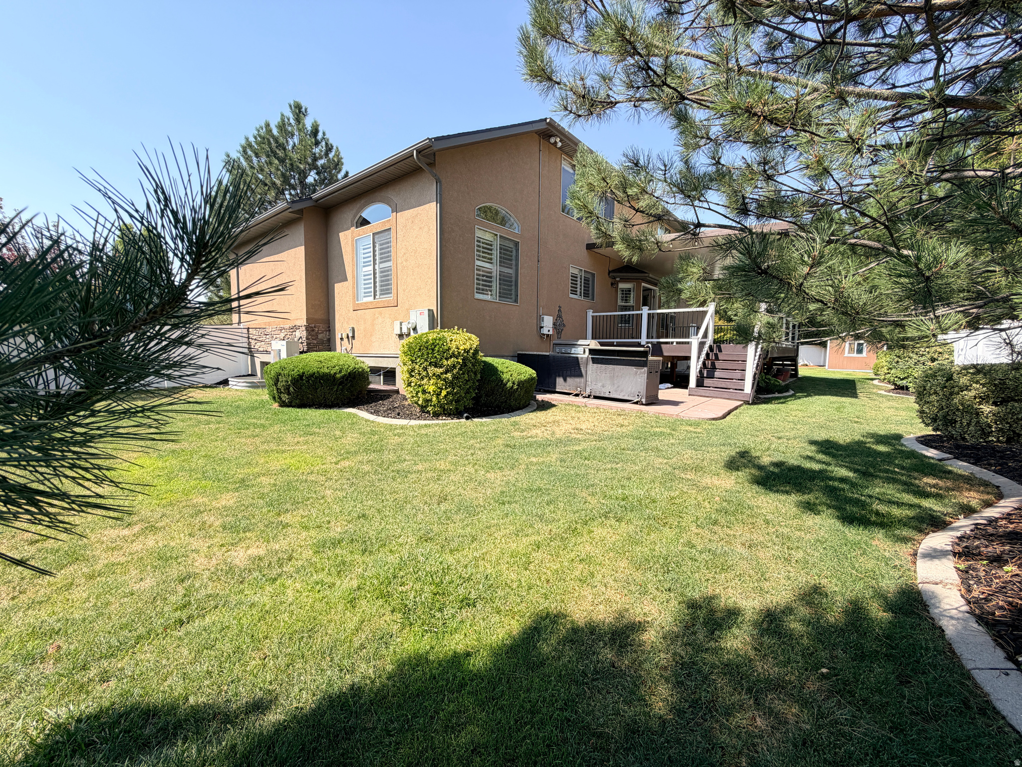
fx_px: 413
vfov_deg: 85.7
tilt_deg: -5.1
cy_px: 384
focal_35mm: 14
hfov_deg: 102.1
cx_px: 511
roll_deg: -0.1
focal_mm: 2.22
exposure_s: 1/540
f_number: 2.2
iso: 40
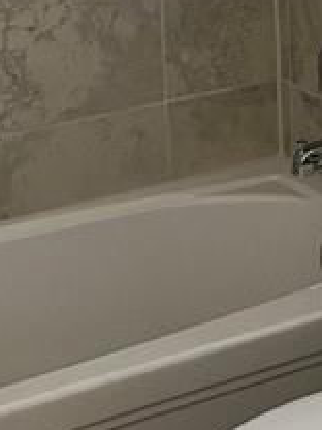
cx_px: 557
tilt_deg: -4.3
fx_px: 1588
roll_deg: +1.5
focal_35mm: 128
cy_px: -256
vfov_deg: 14.2
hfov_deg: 10.9
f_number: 1.5
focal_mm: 5.7
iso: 80
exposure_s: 1/60
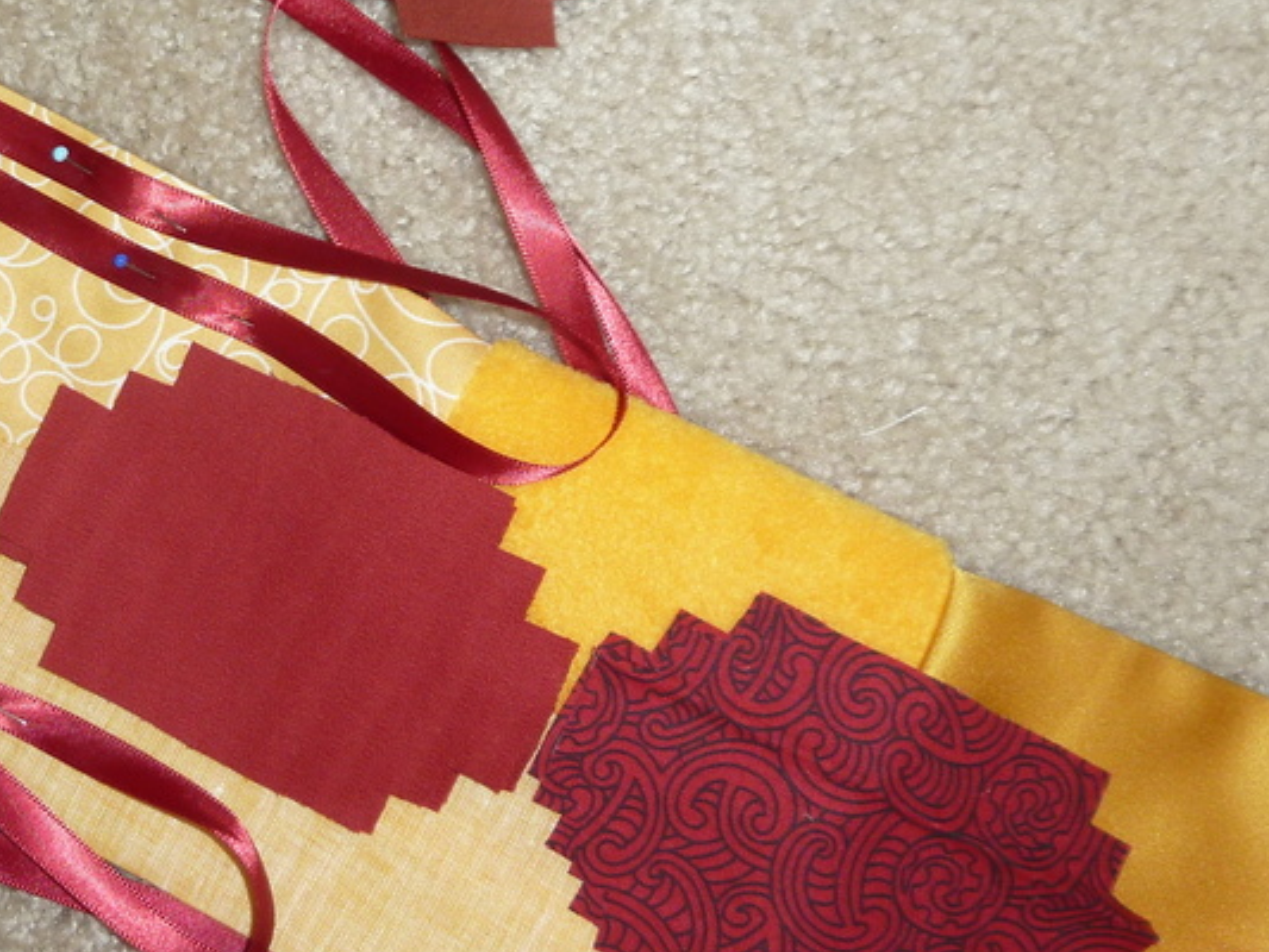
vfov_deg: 30.3
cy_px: 471
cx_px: 140
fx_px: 1760
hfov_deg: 37.2
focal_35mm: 48
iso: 100
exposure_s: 1/30
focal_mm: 4.1
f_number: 3.3
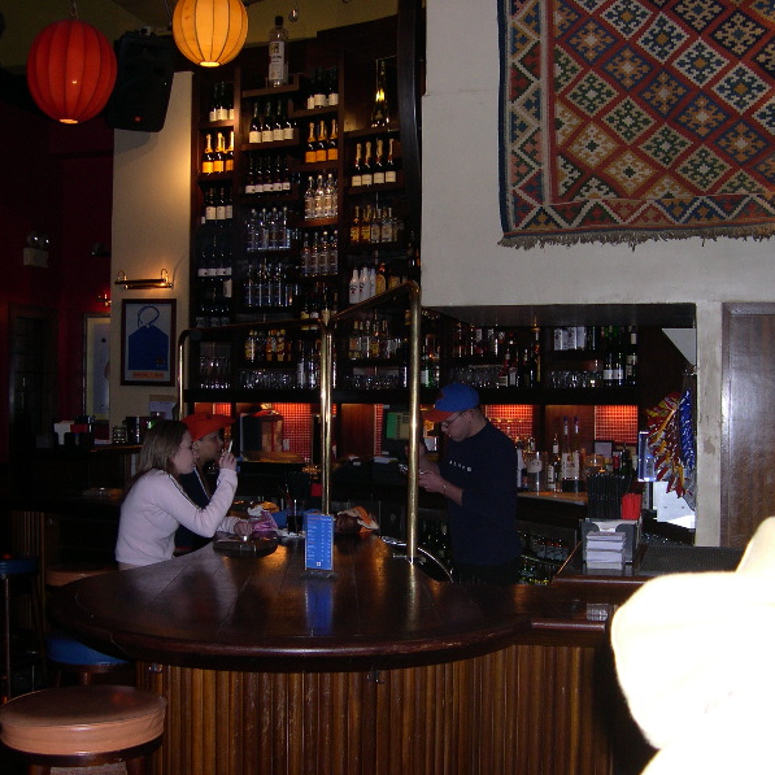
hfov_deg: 37.5
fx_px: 1140
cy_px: 387
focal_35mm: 45
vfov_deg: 37.6
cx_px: 378
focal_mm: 8
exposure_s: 1/60
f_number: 2.8
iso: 156
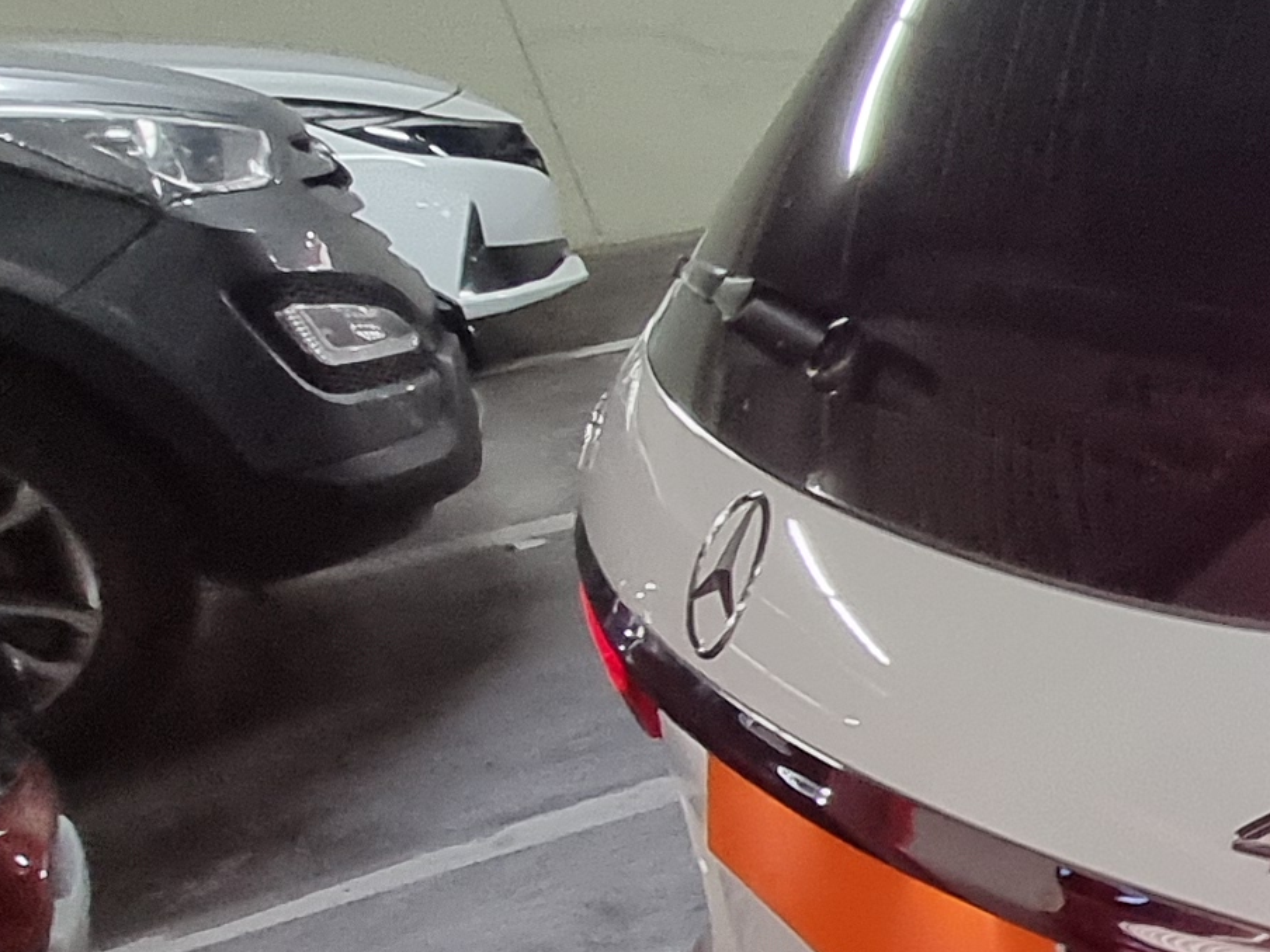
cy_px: 949
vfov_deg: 24.1
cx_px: 2353
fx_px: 2128
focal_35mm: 58
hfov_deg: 20.9
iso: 320
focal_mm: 2.2
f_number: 2.2
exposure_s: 1/33
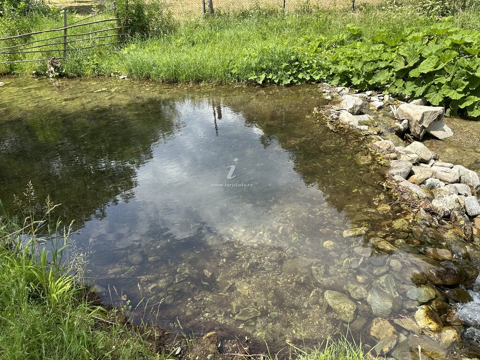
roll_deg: +3.4
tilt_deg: -29.6
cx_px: 240
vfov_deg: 56.8
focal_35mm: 24
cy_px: 180
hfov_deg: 71.6
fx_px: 333
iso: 80
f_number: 1.78
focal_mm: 6.86
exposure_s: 1/1751
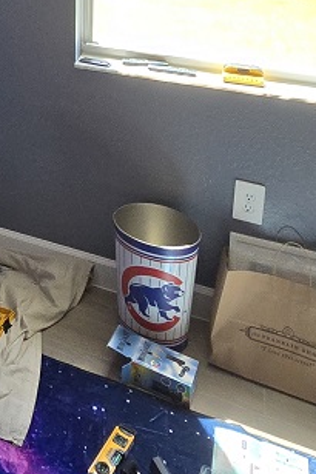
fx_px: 593
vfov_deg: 36.0
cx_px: -123
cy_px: -66
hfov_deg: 24.8
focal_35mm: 45
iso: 320
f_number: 2.2
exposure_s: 1/100
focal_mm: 2.2
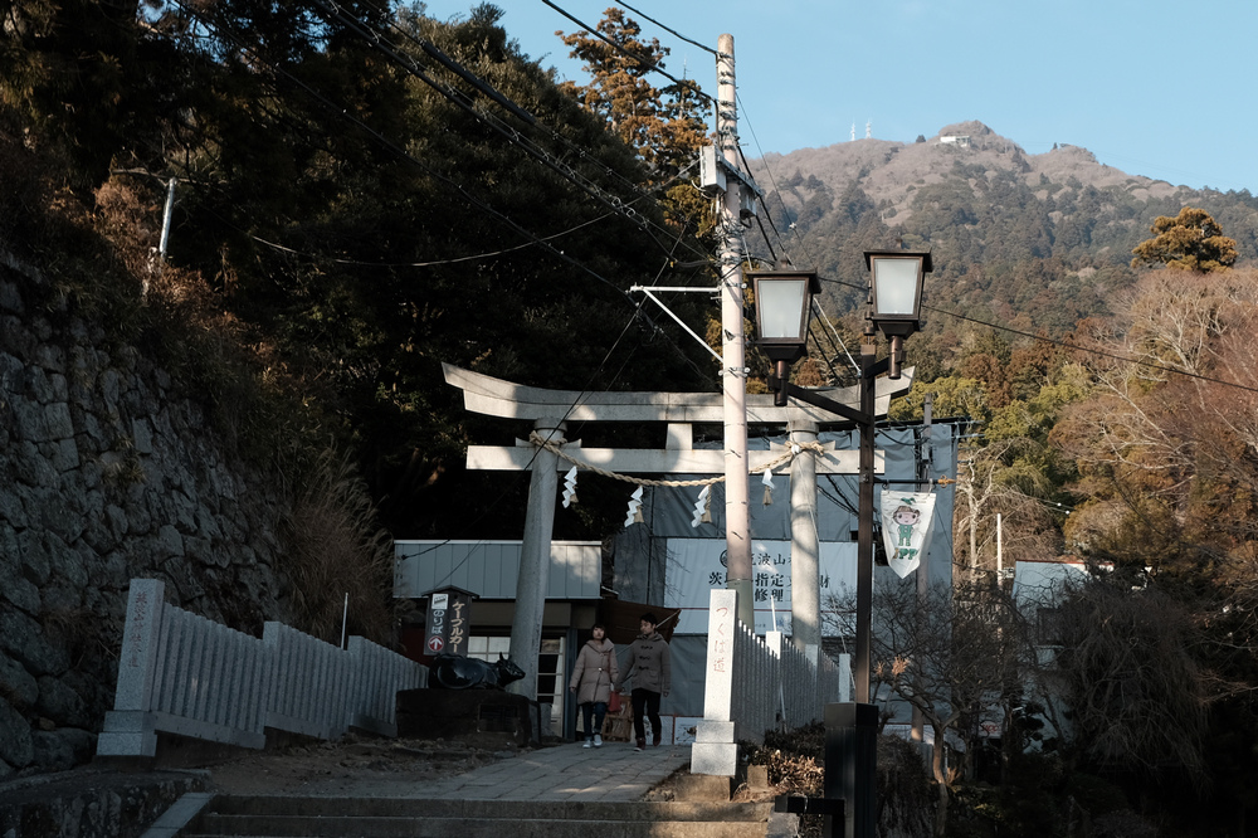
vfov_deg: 37.8
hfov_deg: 54.5
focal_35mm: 35
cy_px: 419
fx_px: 1223
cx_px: 629
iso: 200
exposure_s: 1/600
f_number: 4
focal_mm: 23
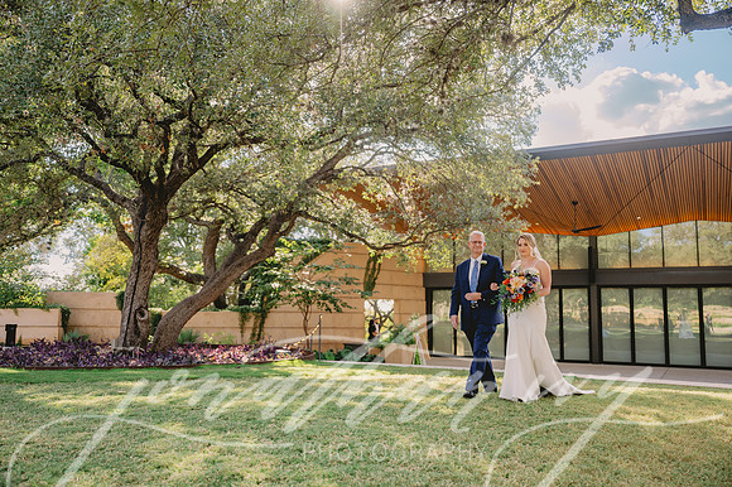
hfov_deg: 55.1
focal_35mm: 34
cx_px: 366
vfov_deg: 38.3
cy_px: 244
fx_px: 701
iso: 125
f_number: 2.8
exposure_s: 1/800
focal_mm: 34.5
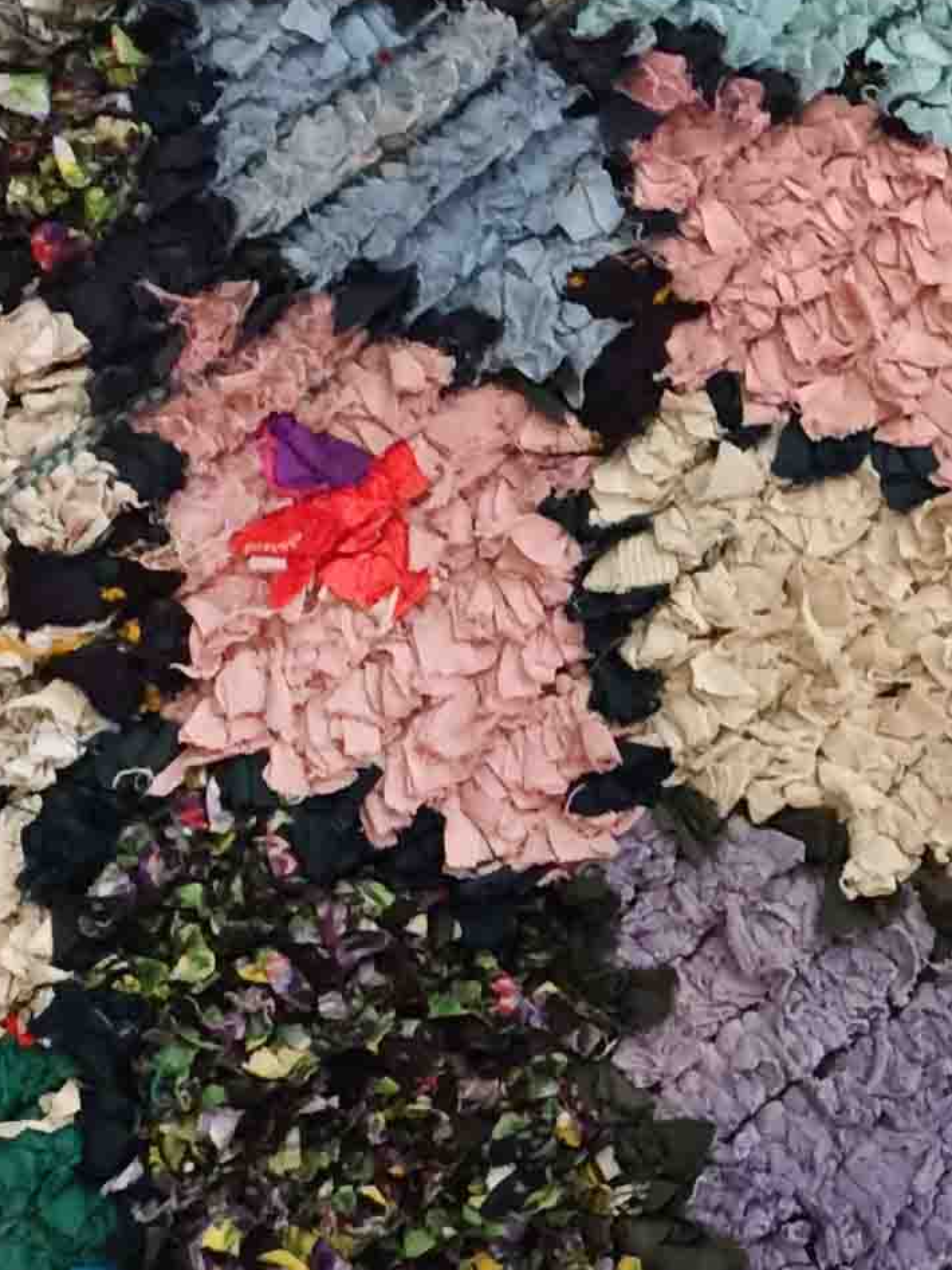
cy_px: 734
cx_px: 1415
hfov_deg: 13.9
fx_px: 3668
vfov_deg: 19.6
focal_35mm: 100
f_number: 2.2
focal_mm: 4.15
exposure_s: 1/33
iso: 200
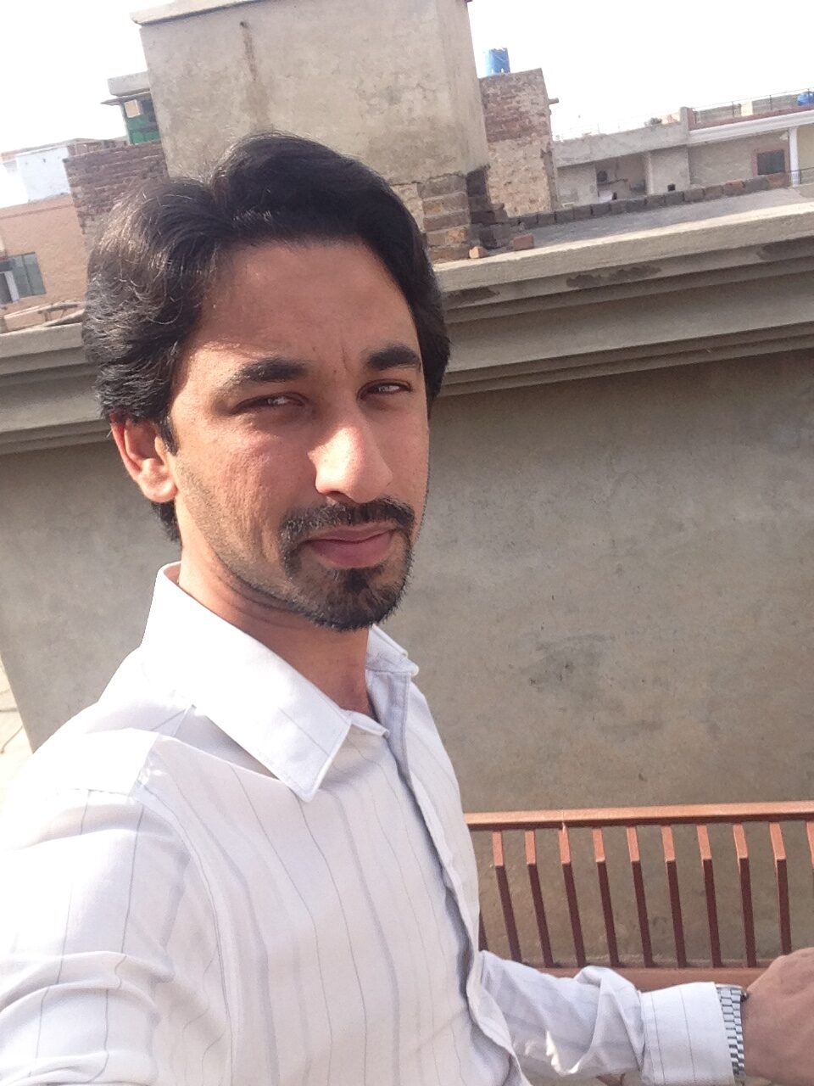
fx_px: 1097
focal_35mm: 35
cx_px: 407
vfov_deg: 52.6
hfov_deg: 40.7
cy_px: 543
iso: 32
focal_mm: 2.18
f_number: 2.4
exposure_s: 1/416
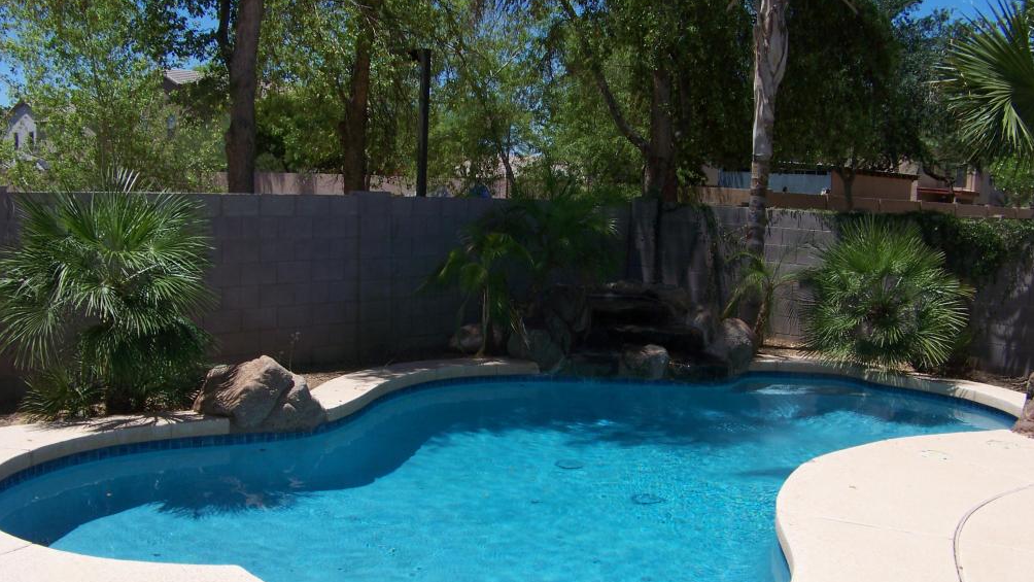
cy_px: 334
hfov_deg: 50.5
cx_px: 510
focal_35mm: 40
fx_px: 1097
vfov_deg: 29.7
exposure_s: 1/800
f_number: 4
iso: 64
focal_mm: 5.85
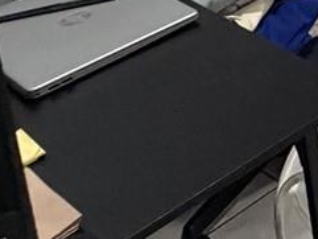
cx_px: 764
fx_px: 855
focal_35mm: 93
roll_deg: +3.5
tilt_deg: -8.4
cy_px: -341
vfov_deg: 12.4
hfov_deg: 14.2
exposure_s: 1/60
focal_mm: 2.22
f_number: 2.2
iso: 320
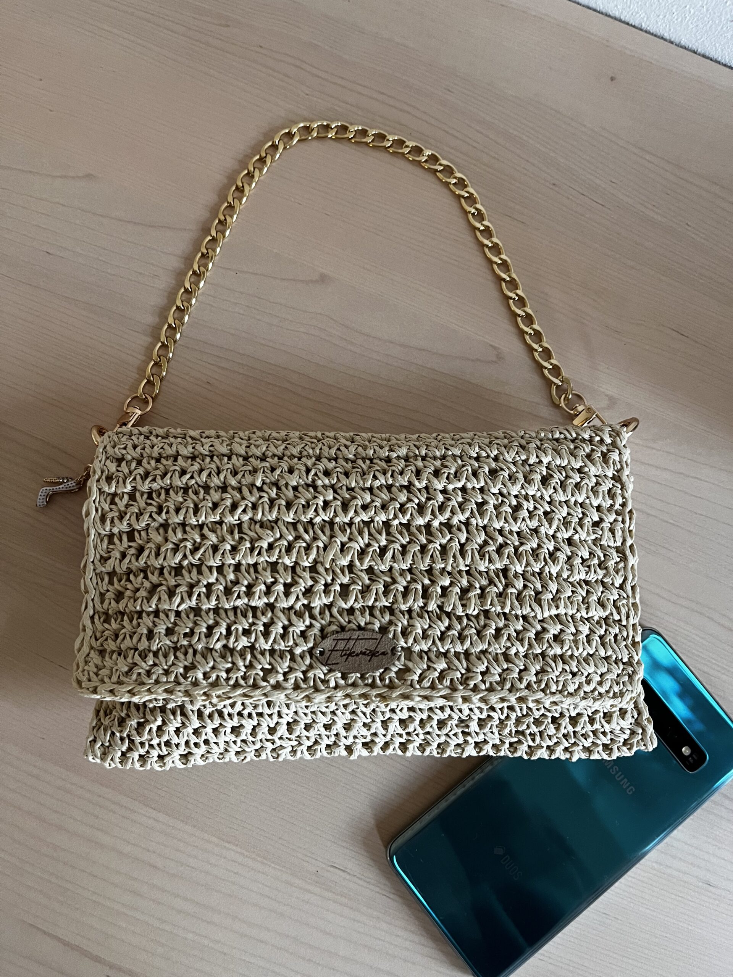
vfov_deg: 67.3
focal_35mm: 26
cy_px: 488
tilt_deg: -82.6
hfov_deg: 53.1
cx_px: 366
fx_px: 734
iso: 320
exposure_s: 1/60
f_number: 1.6
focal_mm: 5.1
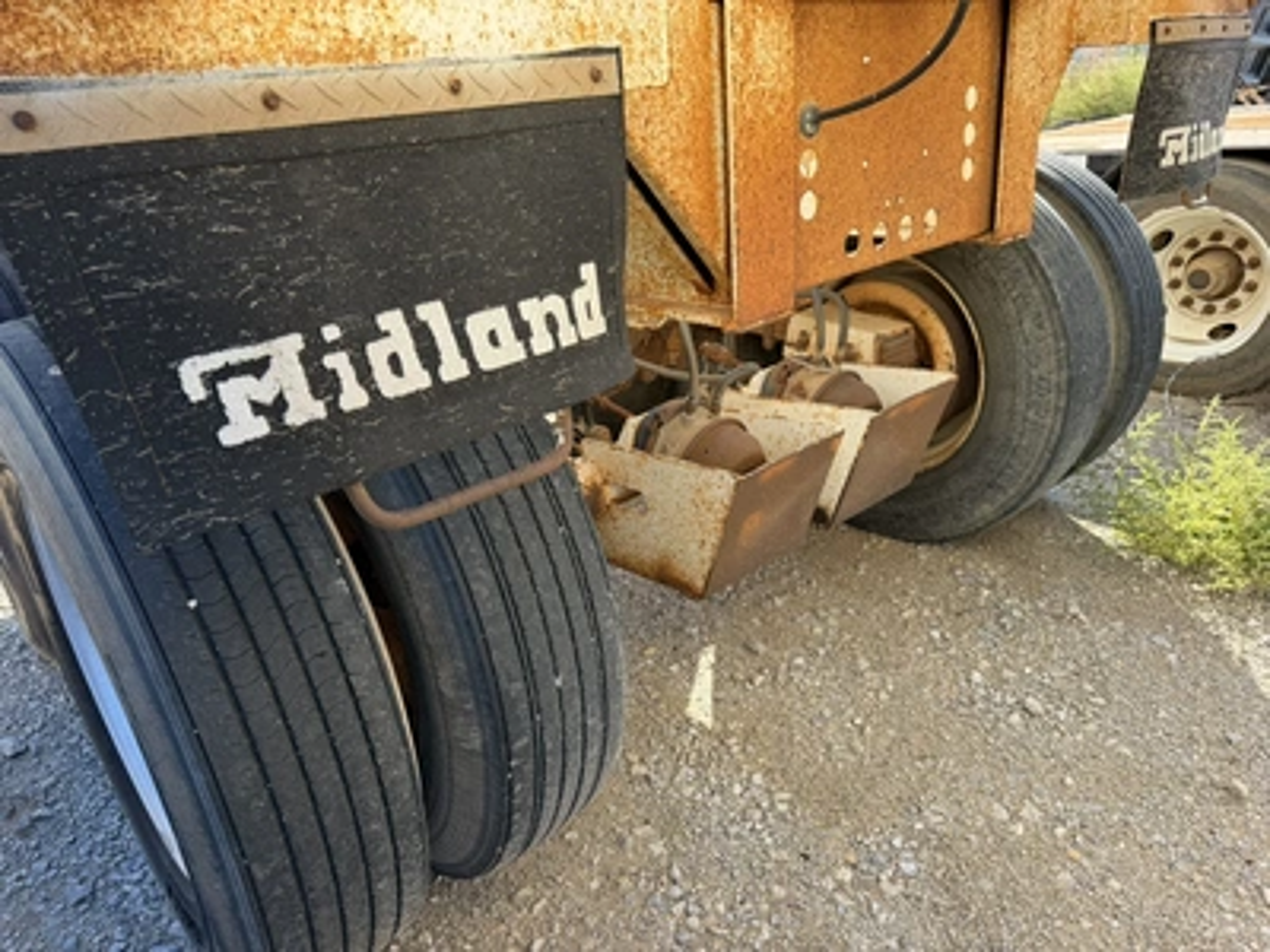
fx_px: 881
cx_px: 635
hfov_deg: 71.6
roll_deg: +5.6
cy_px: 476
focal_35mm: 24
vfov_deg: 56.8
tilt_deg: -22.5
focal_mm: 6.76
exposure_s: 1/497
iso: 80
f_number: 1.78
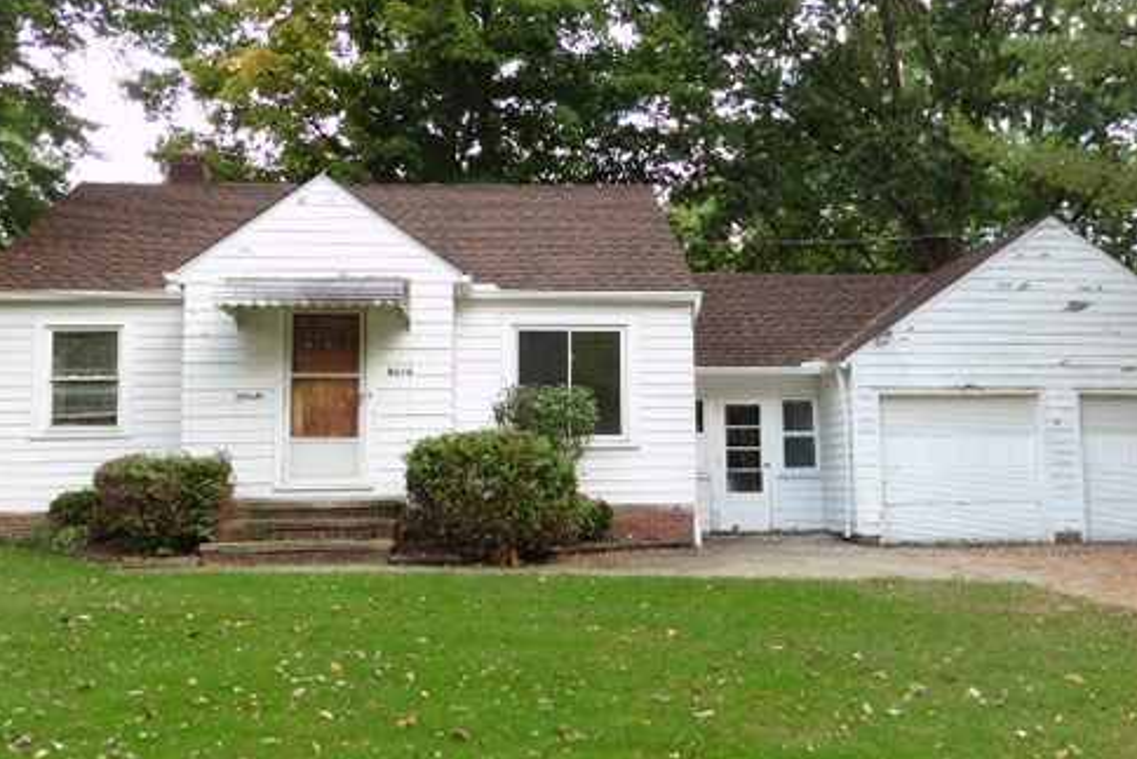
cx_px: 594
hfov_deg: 57.2
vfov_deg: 40.0
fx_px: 1042
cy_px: 350
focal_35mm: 33
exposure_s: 1/60
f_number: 3.3
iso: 125
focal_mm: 4.3
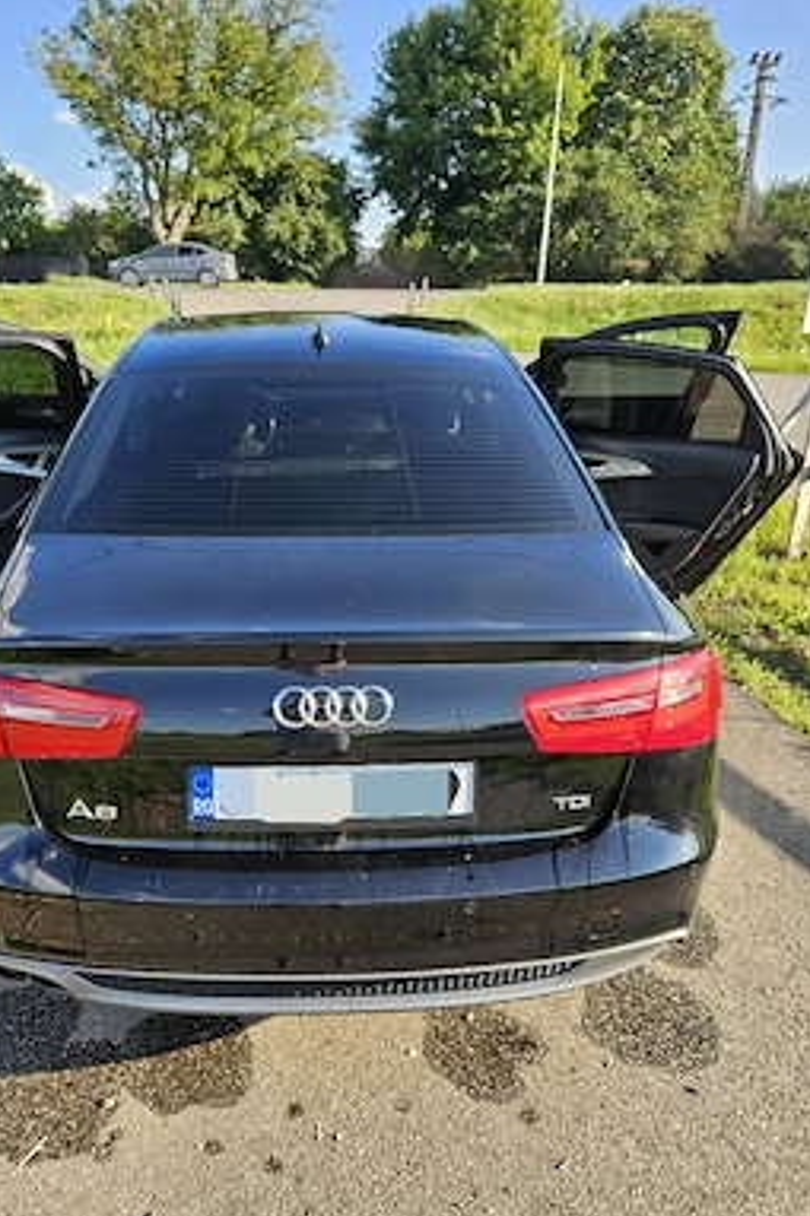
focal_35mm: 25
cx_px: 340
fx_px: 844
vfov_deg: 71.5
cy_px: 606
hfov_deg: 51.0
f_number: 1.8
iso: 40
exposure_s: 1/769
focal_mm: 5.4
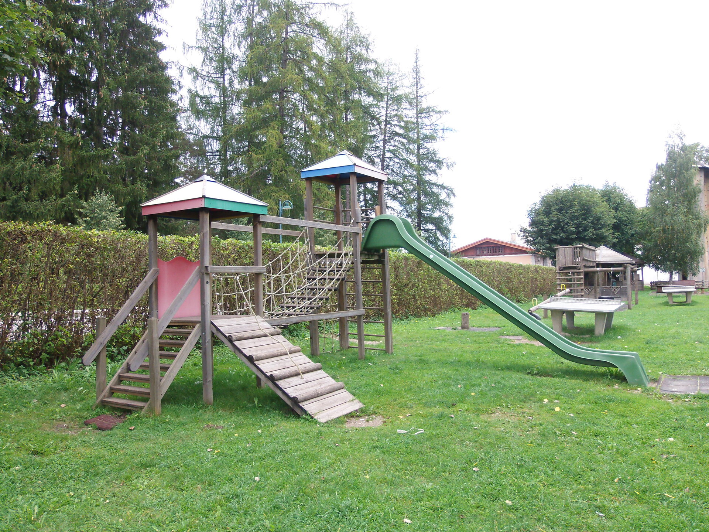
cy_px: 266
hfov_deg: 67.3
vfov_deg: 53.1
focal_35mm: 26
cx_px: 354
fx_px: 533
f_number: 3.2
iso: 100
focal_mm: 4.66
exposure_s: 1/200
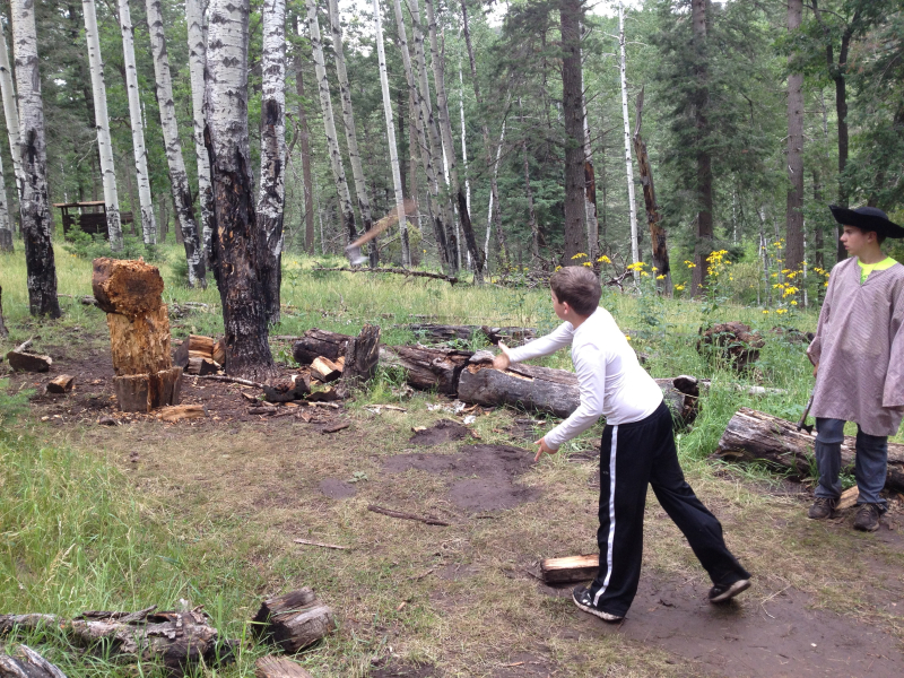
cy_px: 339
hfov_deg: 52.6
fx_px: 914
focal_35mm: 35
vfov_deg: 40.7
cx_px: 452
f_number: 2.4
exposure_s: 1/120
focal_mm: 4.28
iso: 100
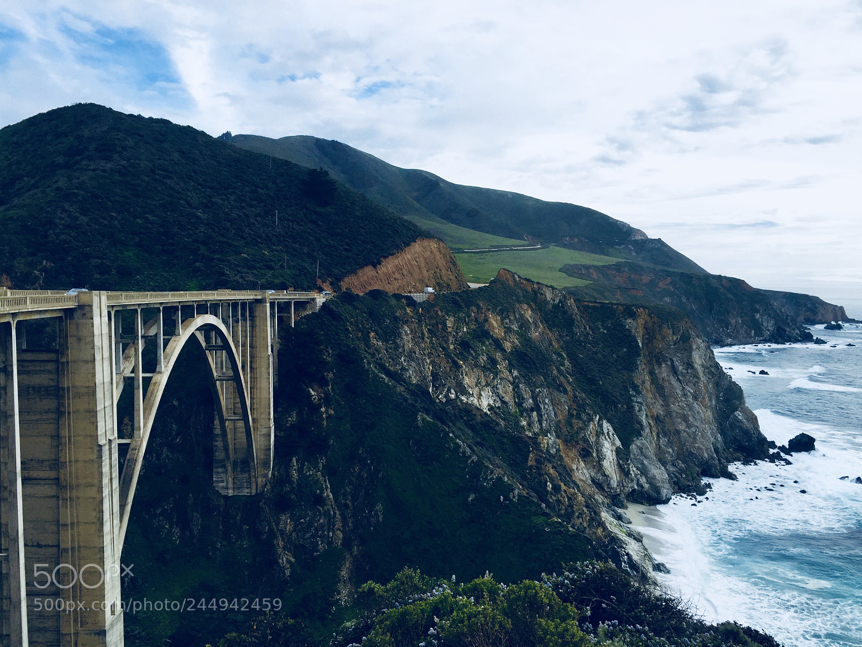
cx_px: 431
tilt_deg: -4.5
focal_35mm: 29
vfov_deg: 48.2
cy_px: 324
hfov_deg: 61.7
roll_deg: -1.1
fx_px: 722
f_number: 2.2
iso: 32
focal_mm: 4.15
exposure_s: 1/1883
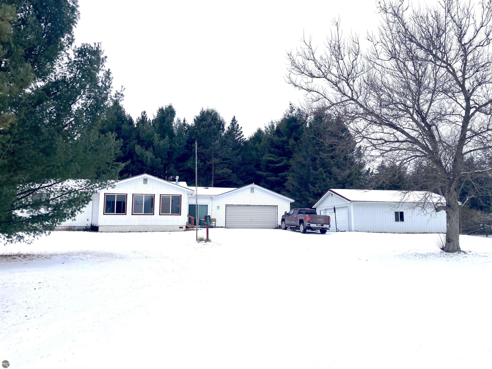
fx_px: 398
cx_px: 246
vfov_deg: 49.7
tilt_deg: +8.3
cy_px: 184
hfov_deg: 63.4
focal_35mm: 28
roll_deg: -1.9
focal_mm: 3.99
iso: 20
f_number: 1.8
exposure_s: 1/1453
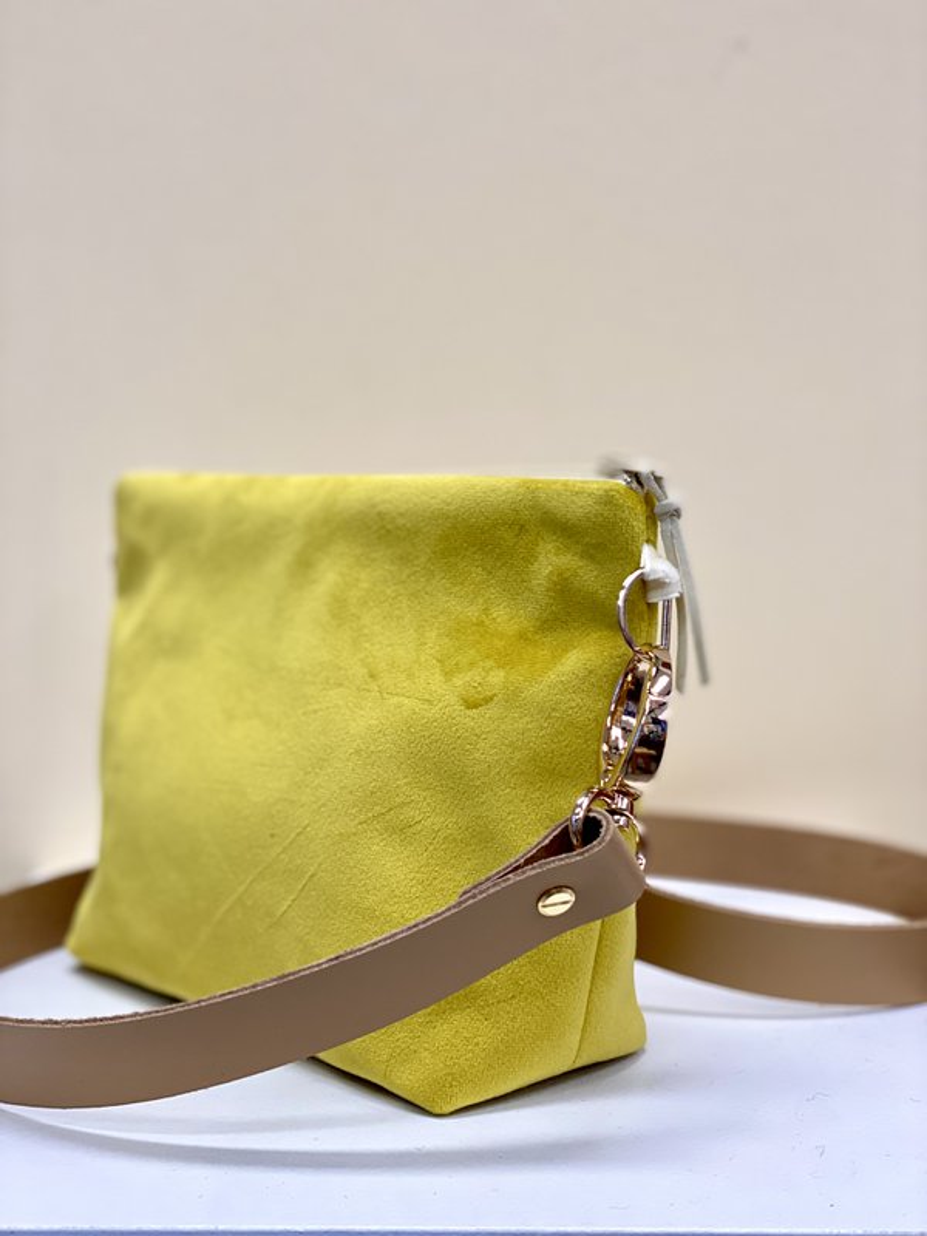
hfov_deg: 28.0
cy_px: 618
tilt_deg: -5.5
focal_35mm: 52
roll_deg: +1.6
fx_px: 1857
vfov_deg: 36.8
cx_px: 464
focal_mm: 6
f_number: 2
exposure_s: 1/98
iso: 64
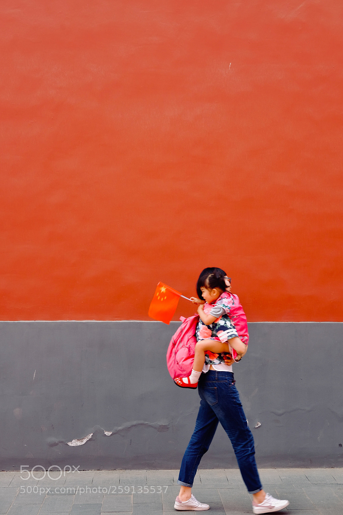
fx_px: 758
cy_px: 258
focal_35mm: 53
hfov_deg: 25.5
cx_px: 172
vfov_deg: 37.5
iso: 200
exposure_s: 1/150
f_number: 5.6
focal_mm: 35
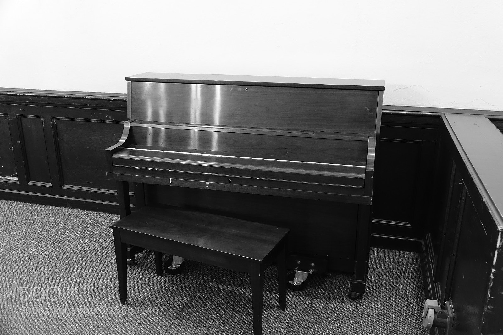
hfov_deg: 60.3
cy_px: 168
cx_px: 252
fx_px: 433
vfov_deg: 42.3
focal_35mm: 31
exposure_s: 1/15
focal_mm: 11.51
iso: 1000
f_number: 2.8
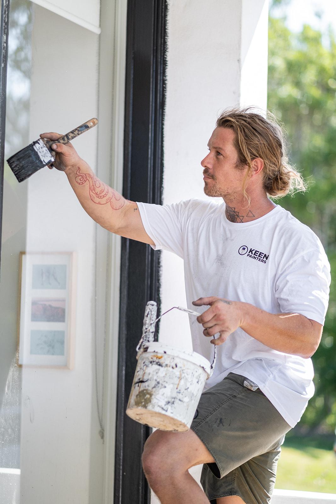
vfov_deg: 24.2
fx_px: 1176
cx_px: 168
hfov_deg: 16.3
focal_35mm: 84
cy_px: 252
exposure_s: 1/2000
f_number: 1.2
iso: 160
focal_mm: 56
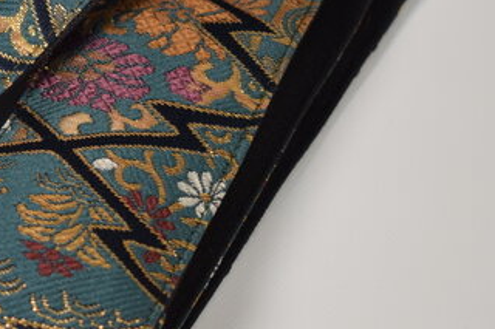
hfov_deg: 13.8
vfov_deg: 9.5
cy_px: 94
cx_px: -97
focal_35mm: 144
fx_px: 1979
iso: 400
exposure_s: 1/160
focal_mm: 32
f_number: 4.5
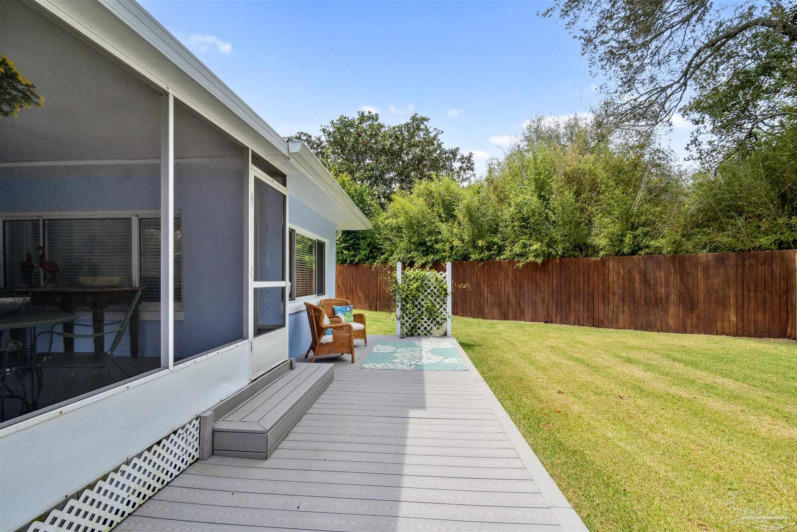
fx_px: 332
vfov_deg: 77.3
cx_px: 398
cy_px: 266
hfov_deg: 100.4
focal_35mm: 15
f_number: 8
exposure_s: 1/200
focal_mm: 10
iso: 100
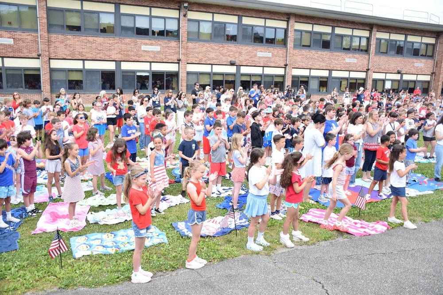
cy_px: 148
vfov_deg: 43.6
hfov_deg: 61.9
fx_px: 369
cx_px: 222
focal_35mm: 30
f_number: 4
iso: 640
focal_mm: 20
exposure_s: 1/1600
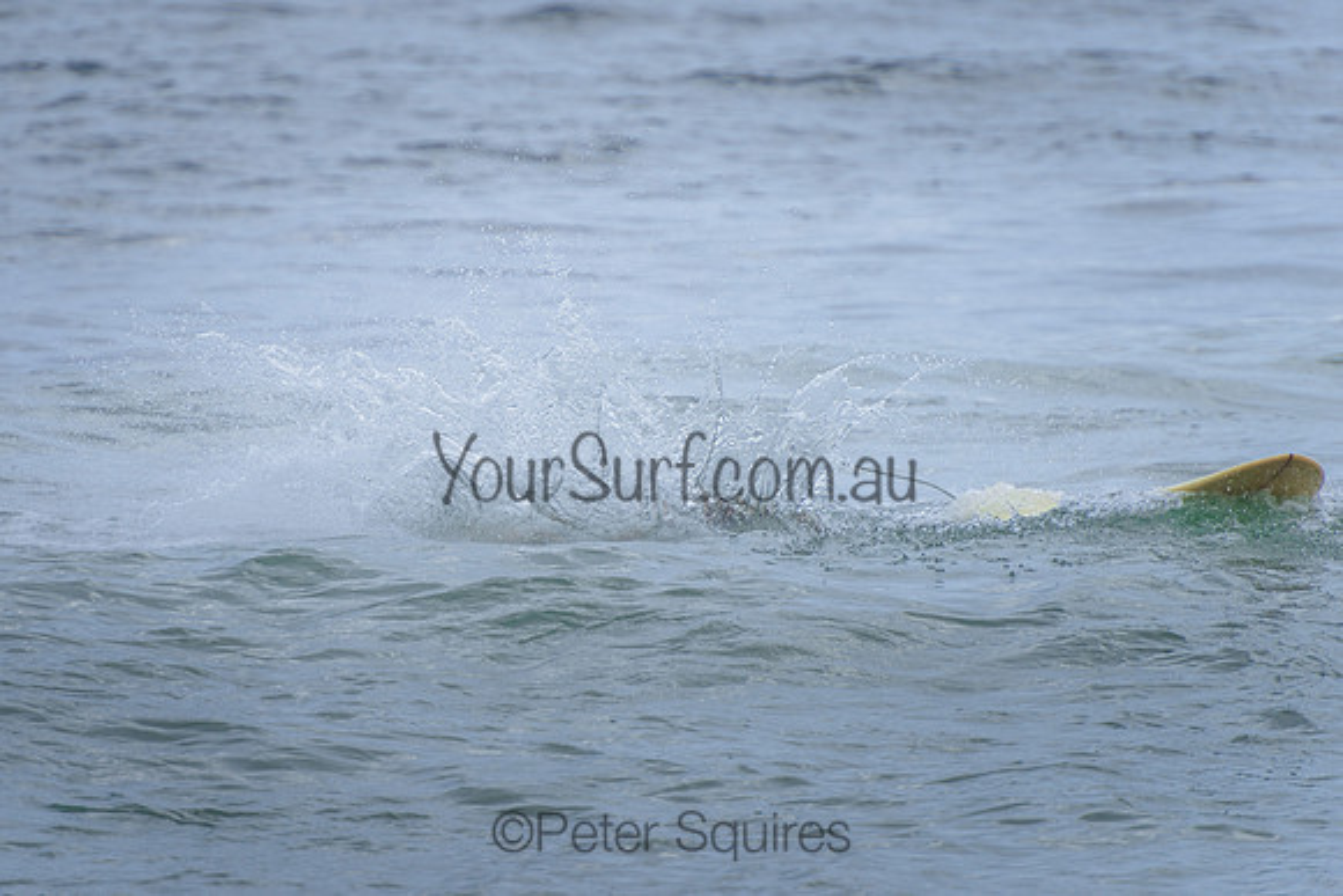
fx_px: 18295
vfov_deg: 2.8
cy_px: 347
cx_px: 520
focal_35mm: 490
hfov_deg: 4.2
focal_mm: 400
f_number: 5.6
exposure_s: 1/1600
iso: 200
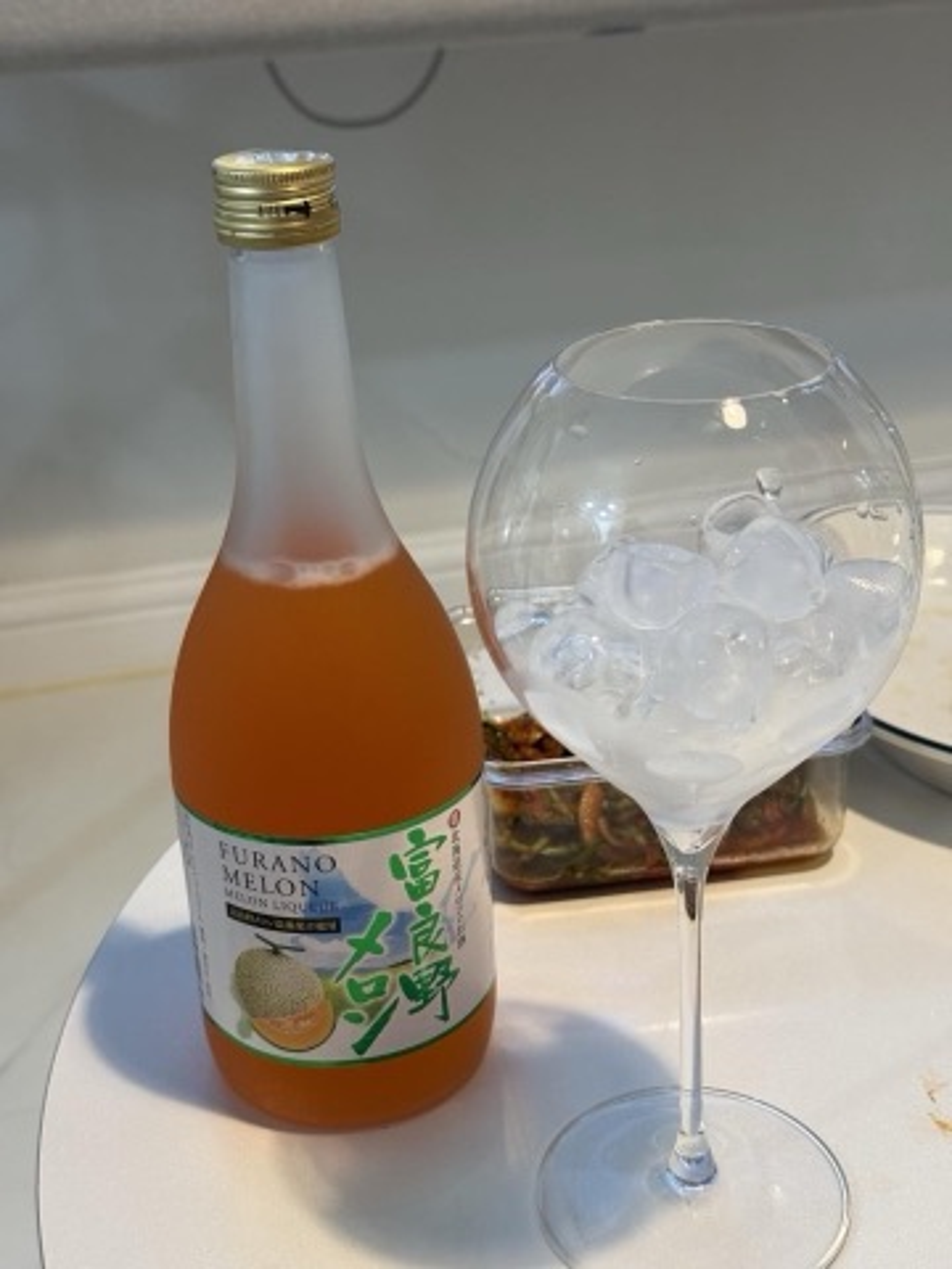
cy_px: 634
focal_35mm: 48
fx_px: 1760
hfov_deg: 30.3
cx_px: 476
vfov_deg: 39.7
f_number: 1.78
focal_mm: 6.76
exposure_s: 1/60
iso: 200
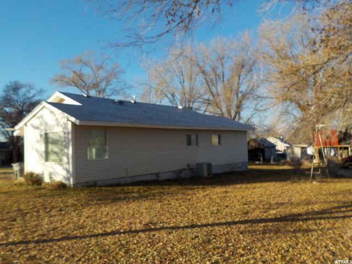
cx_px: 176
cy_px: 132
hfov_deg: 60.0
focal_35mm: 30
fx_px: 305
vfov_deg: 46.8
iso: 125
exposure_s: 1/800
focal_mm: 4.1
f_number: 3.3
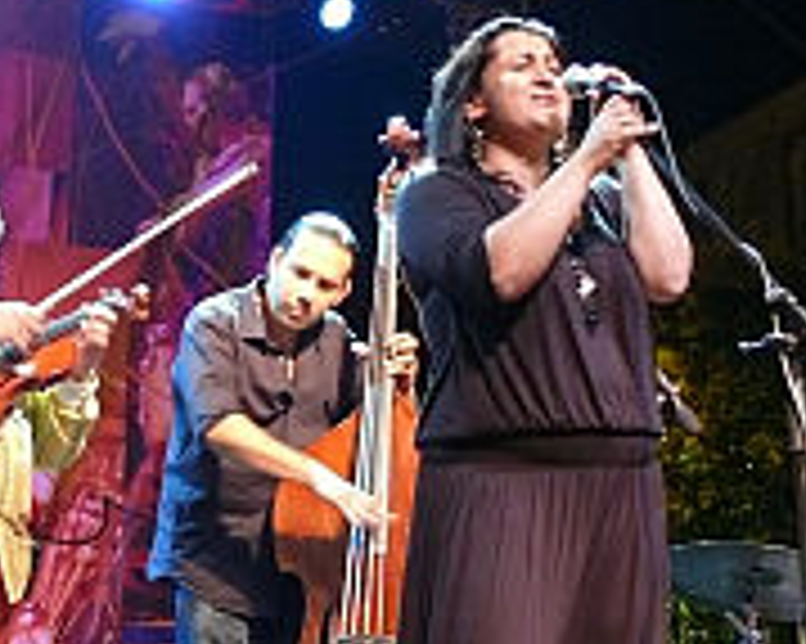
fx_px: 2050
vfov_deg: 17.8
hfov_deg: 21.6
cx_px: 54
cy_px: 369
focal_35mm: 86
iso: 400
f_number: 2.8
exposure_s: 1/15
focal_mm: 7.4
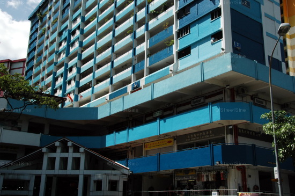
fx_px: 331
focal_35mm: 40
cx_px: 148
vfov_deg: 32.9
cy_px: 98
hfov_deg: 48.0
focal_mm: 27
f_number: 14
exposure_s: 1/400
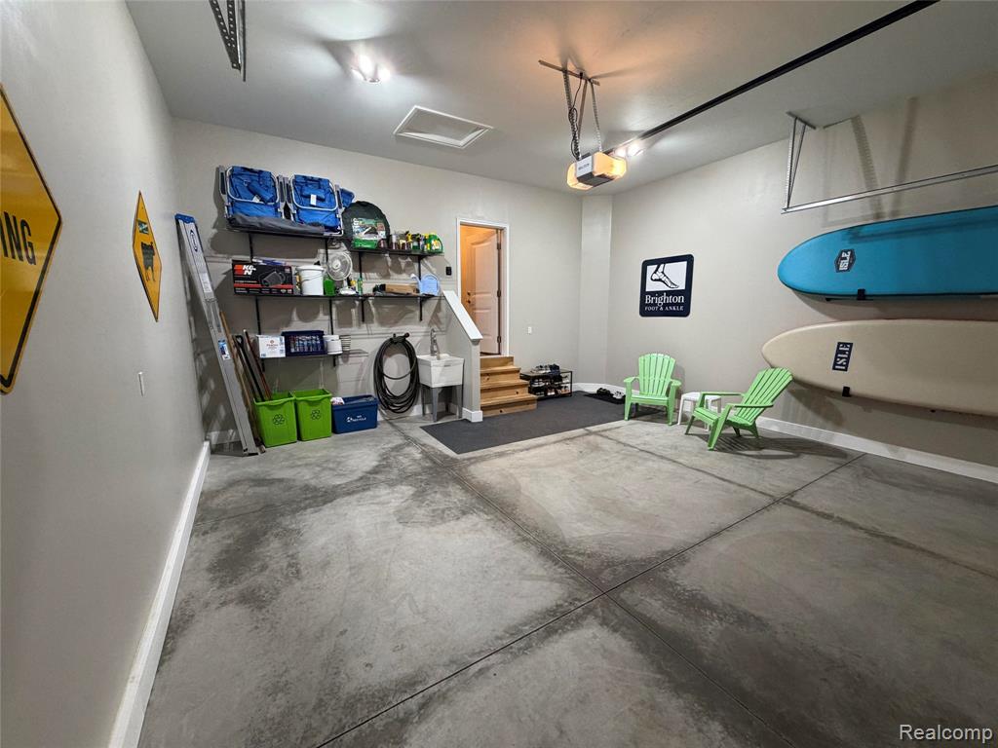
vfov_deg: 85.7
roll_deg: +0.5
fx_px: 404
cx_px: 499
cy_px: 374
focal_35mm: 14
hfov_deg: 102.1
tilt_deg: -8.8
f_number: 2.2
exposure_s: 1/60
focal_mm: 2.22
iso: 200
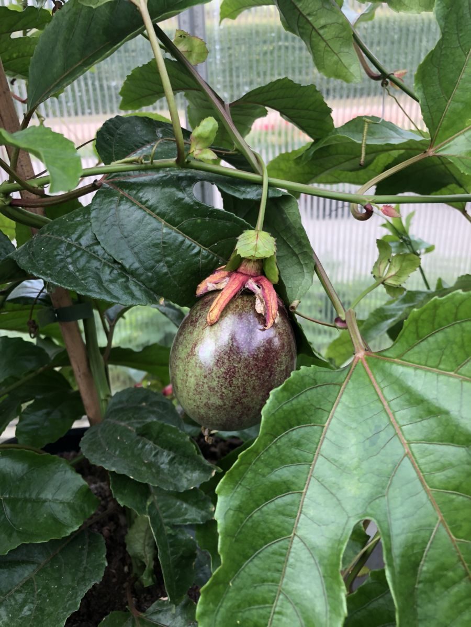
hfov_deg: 49.7
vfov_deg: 63.4
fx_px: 508
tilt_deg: -24.0
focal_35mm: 28
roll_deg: +1.4
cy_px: 314
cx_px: 236
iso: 40
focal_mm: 4
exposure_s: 1/120
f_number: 1.8
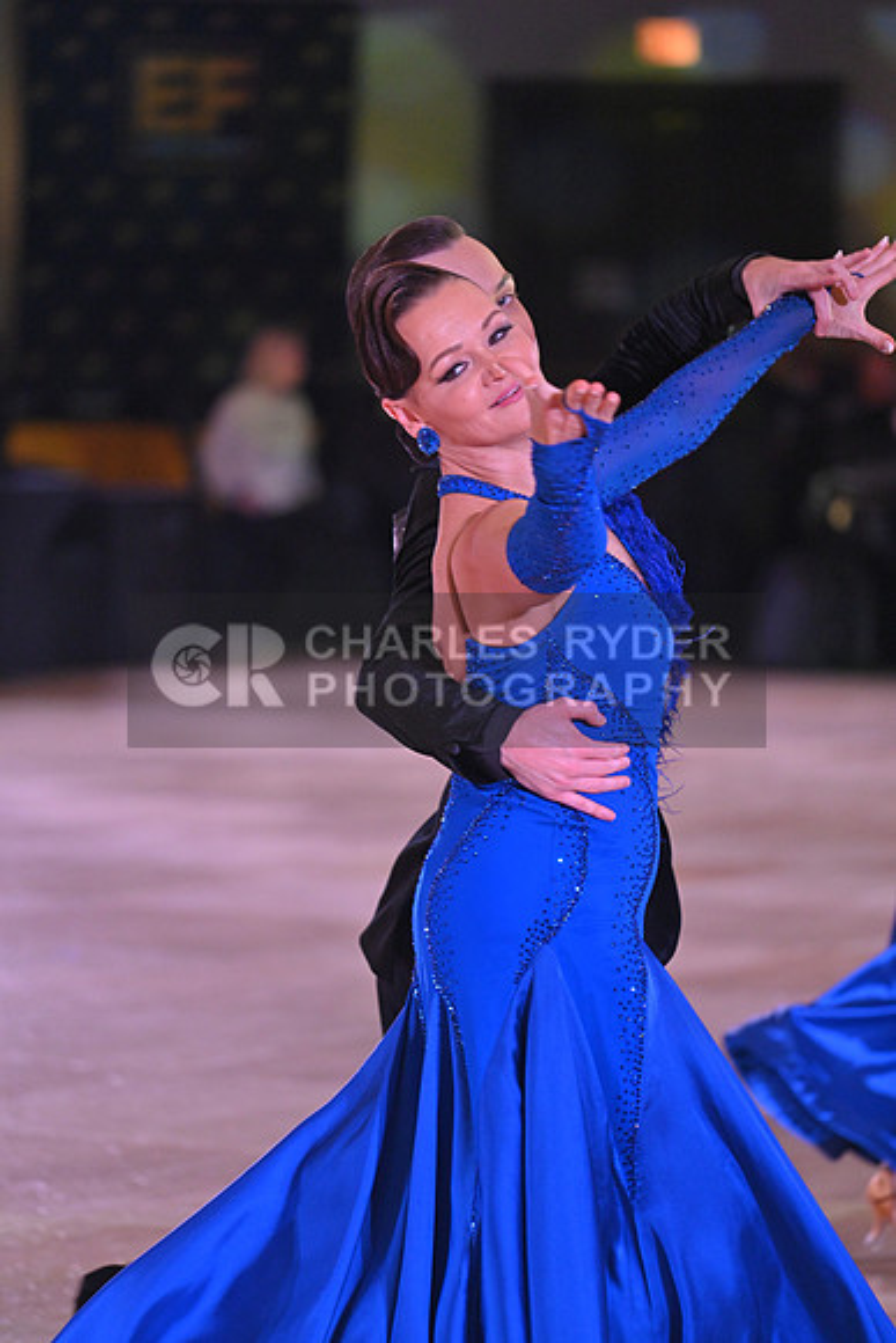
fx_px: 6902
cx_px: 448
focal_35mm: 185
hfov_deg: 7.4
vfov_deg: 11.1
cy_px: 672
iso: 3200
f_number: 4.5
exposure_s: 1/400
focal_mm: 185
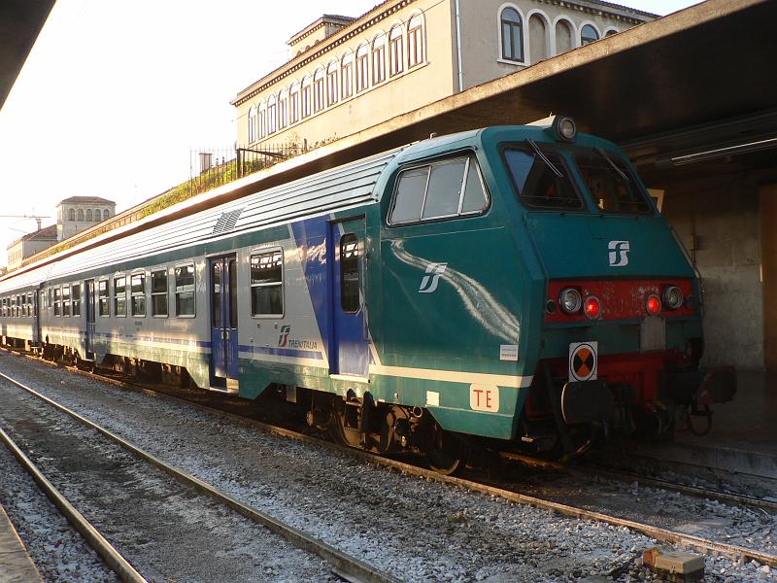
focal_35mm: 36
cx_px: 388
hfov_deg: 51.4
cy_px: 292
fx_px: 808
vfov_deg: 39.7
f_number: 3.2
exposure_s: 1/100
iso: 80
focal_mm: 6
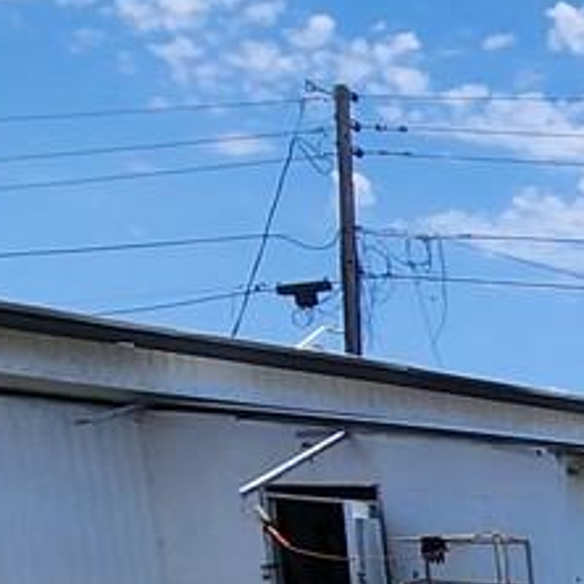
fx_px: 1584
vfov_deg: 18.1
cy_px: 934
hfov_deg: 12.6
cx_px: 1607
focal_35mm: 83
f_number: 2.2
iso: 50
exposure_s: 1/2378
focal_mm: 2.2
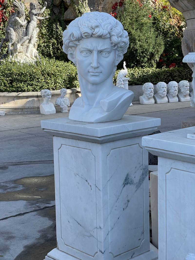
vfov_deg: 30.3
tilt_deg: -6.7
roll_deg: +1.3
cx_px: 98
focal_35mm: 64
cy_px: 130
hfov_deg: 22.9
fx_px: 481
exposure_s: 1/380
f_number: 2.2
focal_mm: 7.5
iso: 20
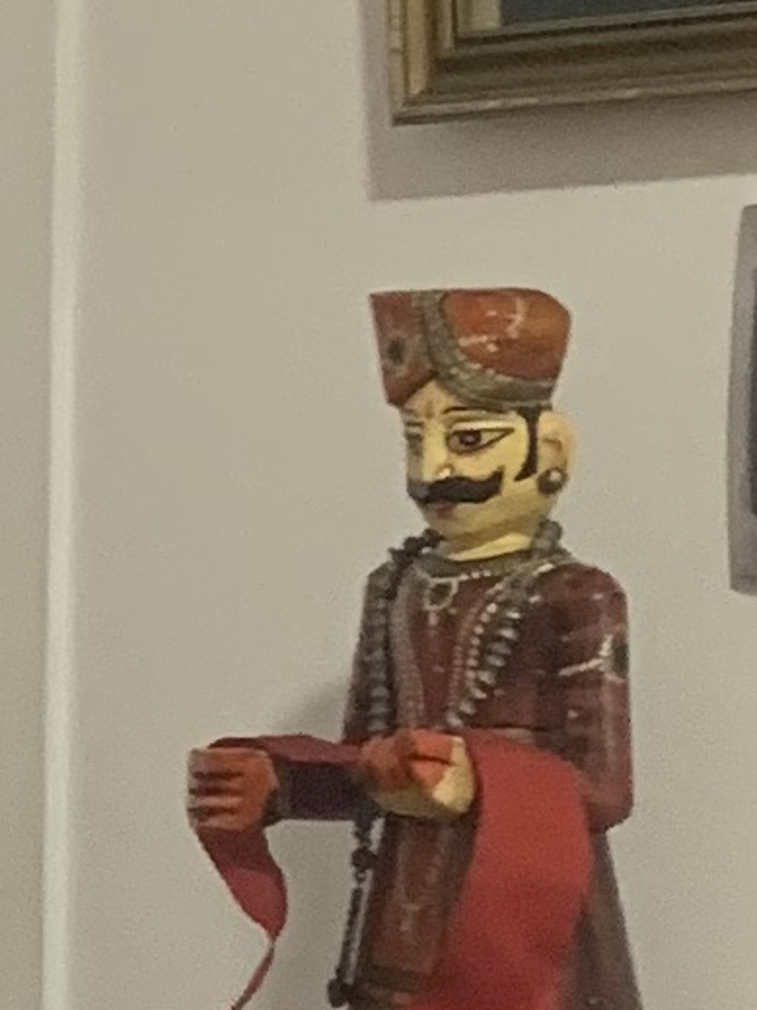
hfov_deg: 6.6
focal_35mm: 202
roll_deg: +1.5
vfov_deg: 9.7
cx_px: -1611
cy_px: 932
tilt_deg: -5.0
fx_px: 5892
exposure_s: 1/60
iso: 160
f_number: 1.8
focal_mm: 4.25
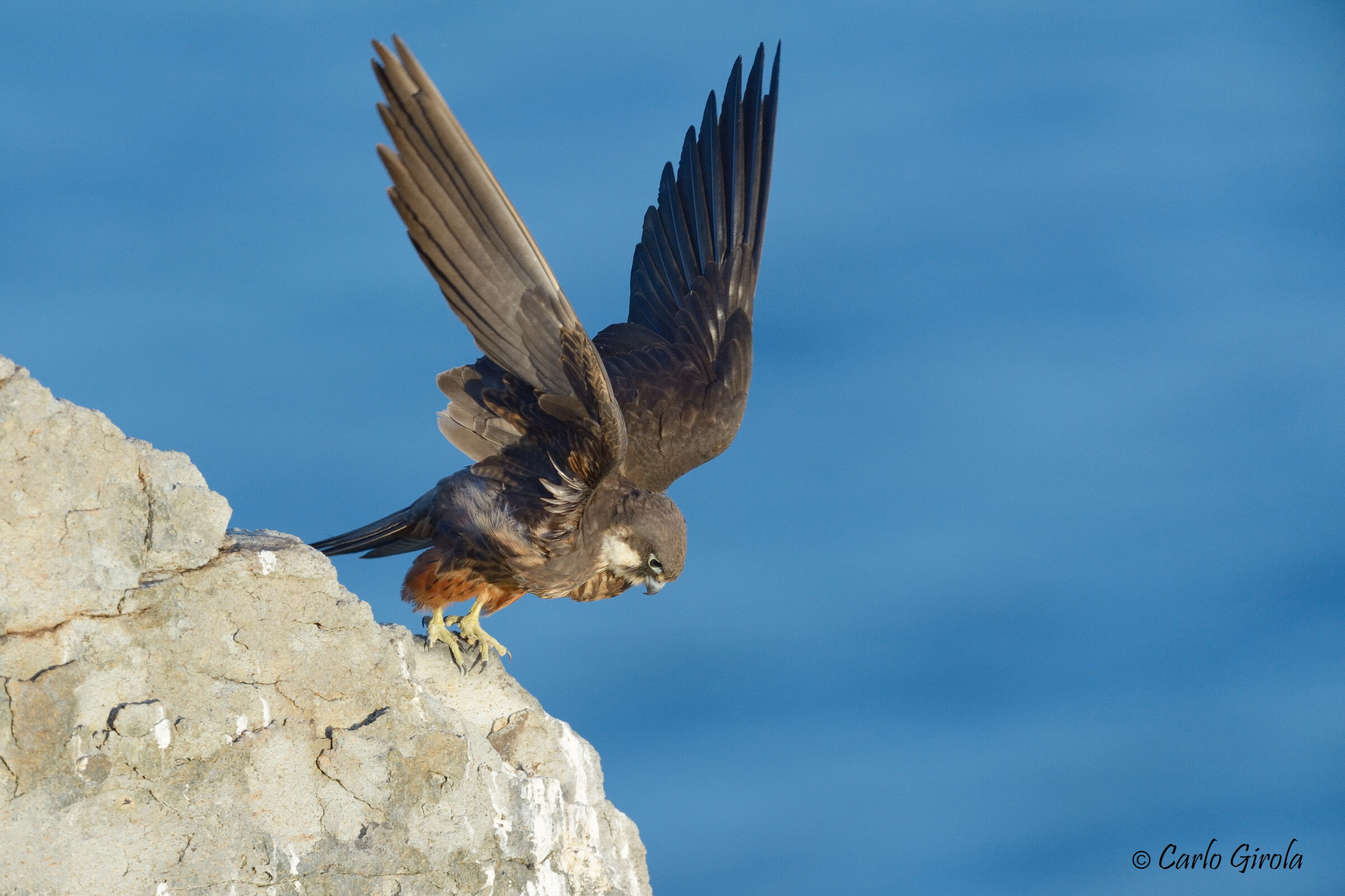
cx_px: 672
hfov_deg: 2.4
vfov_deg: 1.6
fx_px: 31754
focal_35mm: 850
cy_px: 448
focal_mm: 850
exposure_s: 1/2000
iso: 1600
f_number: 7.1
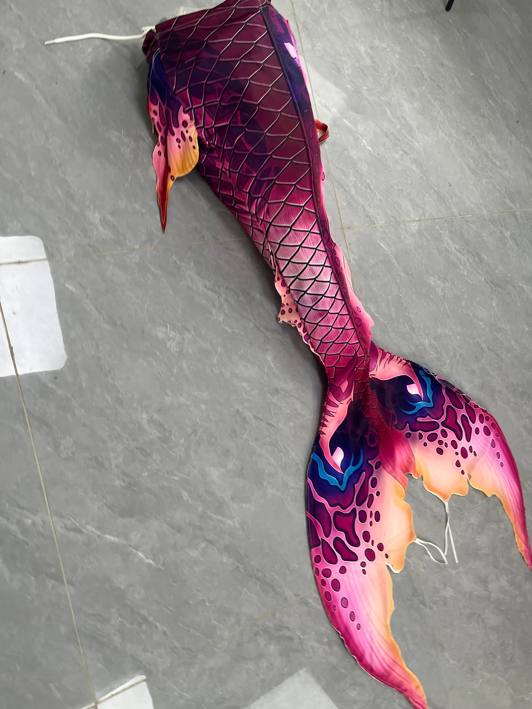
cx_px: 266
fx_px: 533
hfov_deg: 53.1
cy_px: 354
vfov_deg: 67.3
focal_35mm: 26
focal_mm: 5.1
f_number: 1.6
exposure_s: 1/100
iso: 100
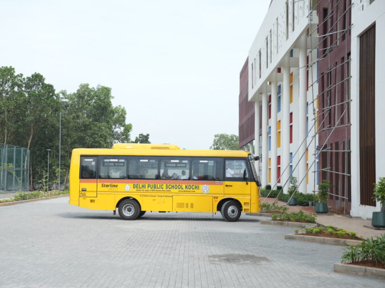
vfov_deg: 26.6
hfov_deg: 34.9
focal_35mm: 55
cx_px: 182
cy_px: 146
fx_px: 612
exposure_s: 1/250
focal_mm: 50
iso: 125
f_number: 5.6
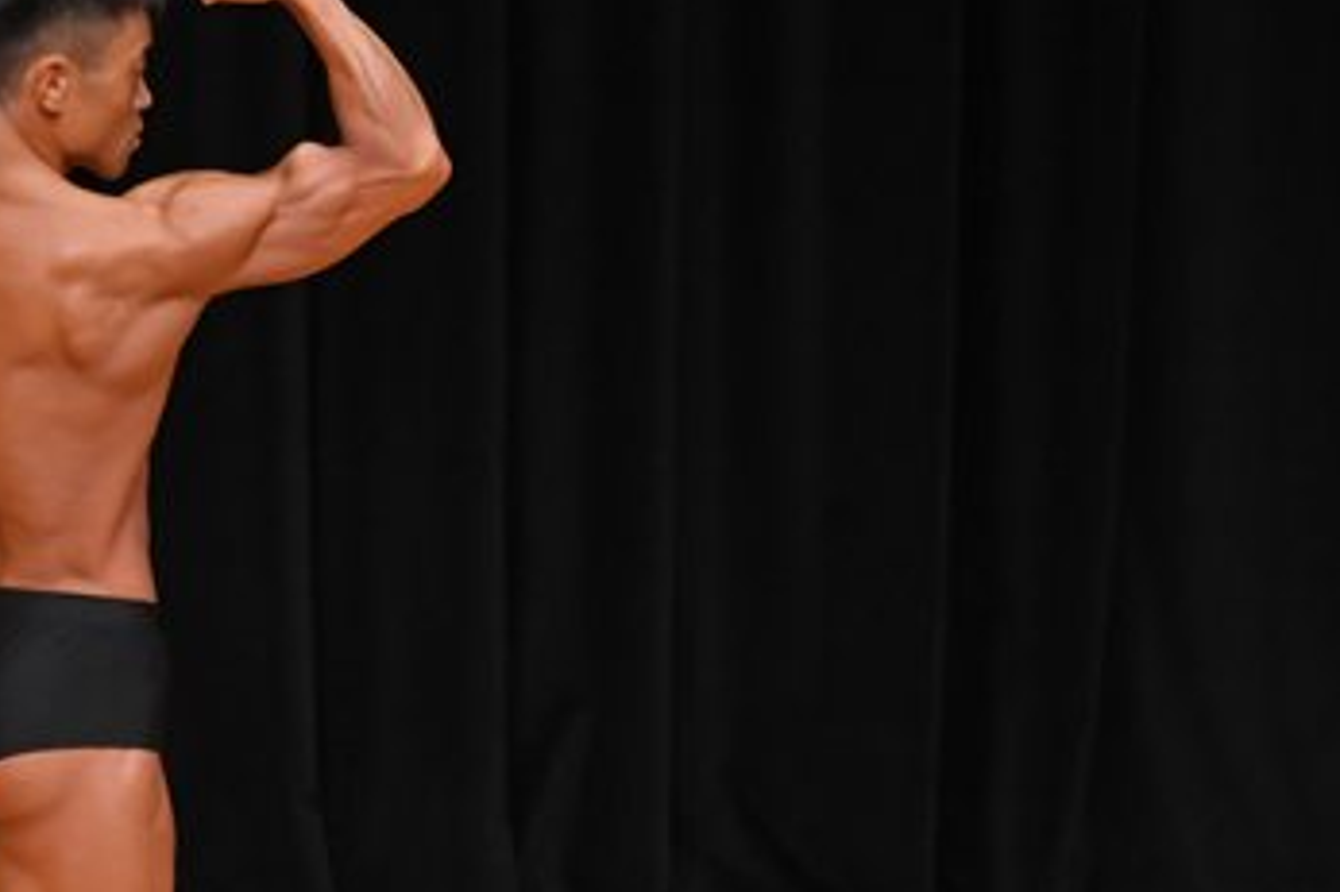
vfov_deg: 2.4
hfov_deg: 3.6
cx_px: 33
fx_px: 21168
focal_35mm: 569
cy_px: 668
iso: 3200
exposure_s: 1/400
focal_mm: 170
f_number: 5.6
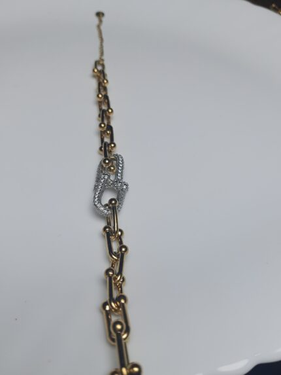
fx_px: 292
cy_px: 188
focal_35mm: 27
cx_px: 140
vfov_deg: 65.3
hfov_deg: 51.4
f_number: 1.8
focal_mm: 3.98
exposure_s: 1/197
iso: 50
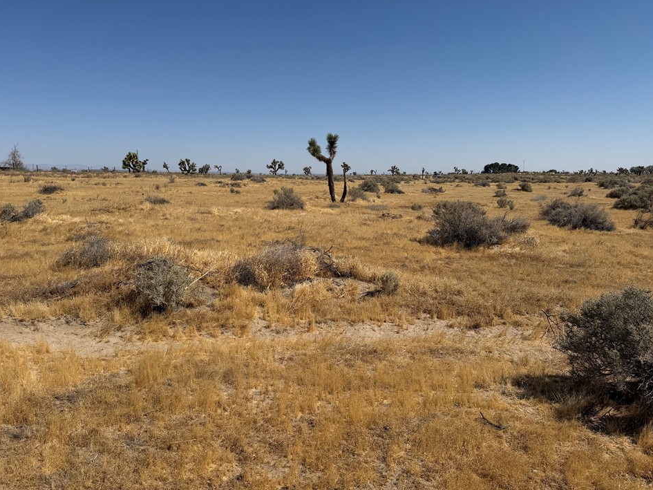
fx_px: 491
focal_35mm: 26
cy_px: 247
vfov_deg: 53.1
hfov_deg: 67.2
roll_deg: +0.9
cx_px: 307
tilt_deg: -8.0
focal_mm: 6.76
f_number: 1.78
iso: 80
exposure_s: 1/9091
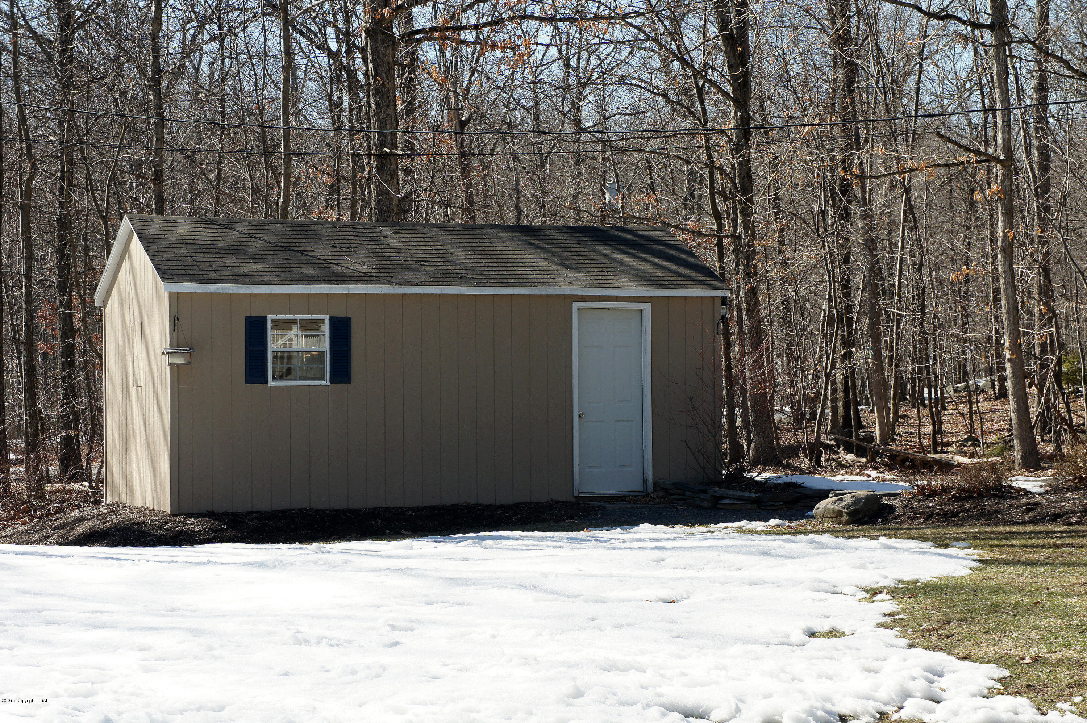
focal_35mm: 82
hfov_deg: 24.6
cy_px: 362
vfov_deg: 16.5
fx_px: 2489
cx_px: 544
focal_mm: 55
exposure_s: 1/125
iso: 200
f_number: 8
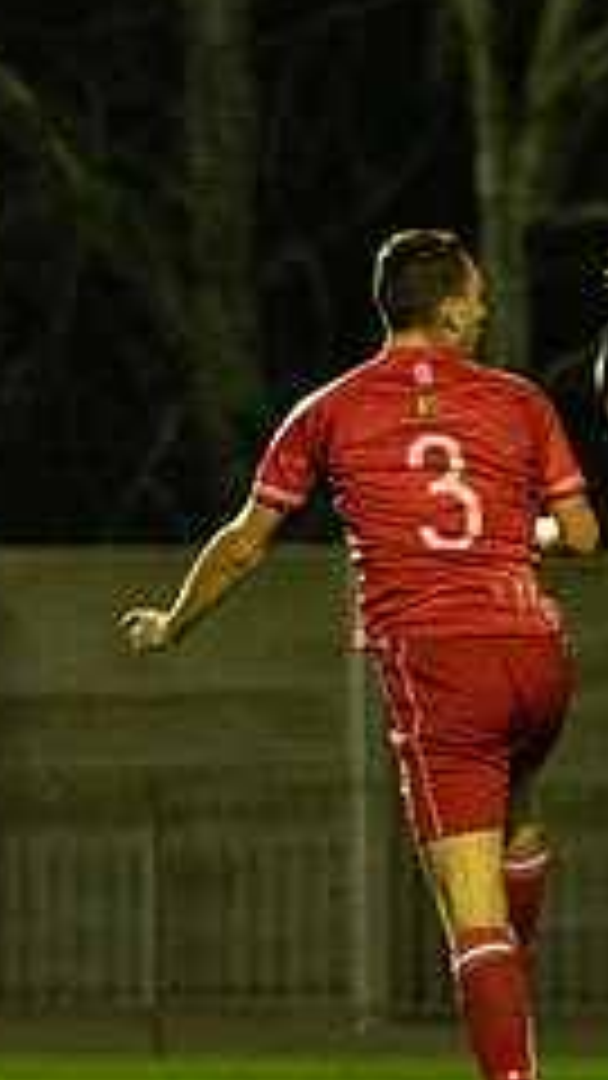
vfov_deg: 3.0
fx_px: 20750
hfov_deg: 1.7
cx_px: 756
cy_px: 654
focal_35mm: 724
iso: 5000
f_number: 2.8
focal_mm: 162
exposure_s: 1/1000
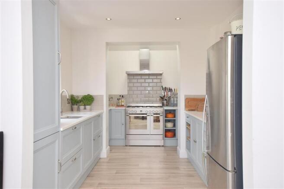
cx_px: 142
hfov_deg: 61.9
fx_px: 237
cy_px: 94
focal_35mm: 30
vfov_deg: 43.6
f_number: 8
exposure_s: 1/100
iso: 400
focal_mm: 20
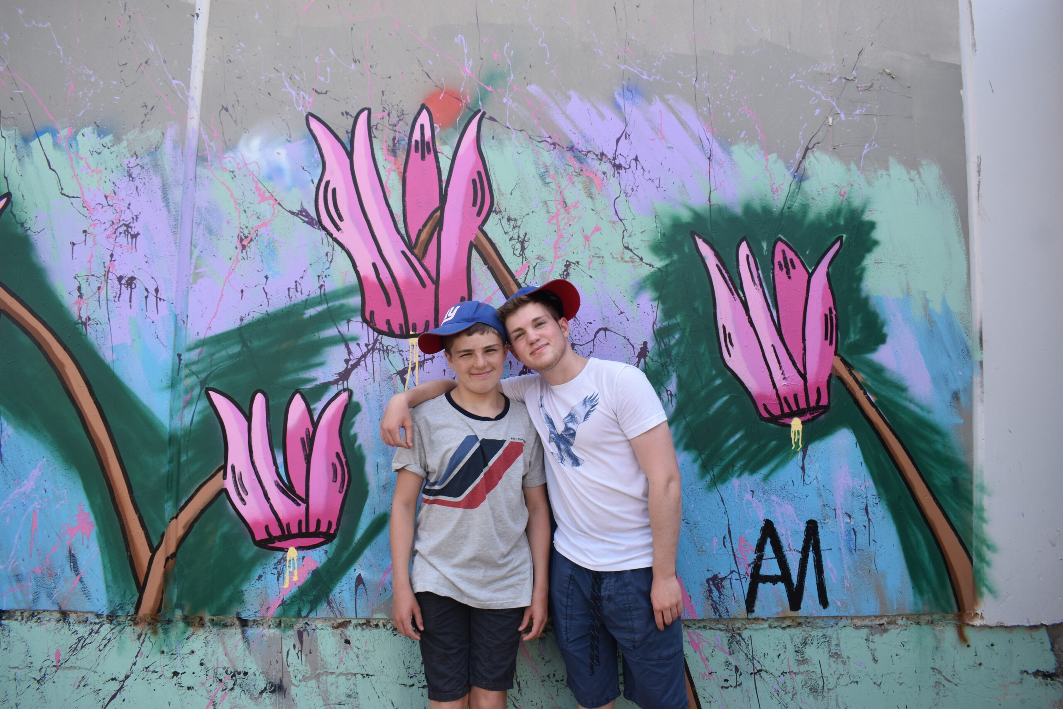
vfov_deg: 47.9
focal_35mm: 27
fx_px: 797
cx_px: 532
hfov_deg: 67.4
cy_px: 354
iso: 250
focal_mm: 18
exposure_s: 1/250
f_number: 5.6
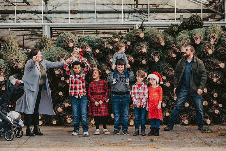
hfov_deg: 21.5
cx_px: 113
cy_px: 76
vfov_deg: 14.4
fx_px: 597
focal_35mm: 95
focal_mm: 95
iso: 800
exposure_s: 1/800
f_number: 4.5
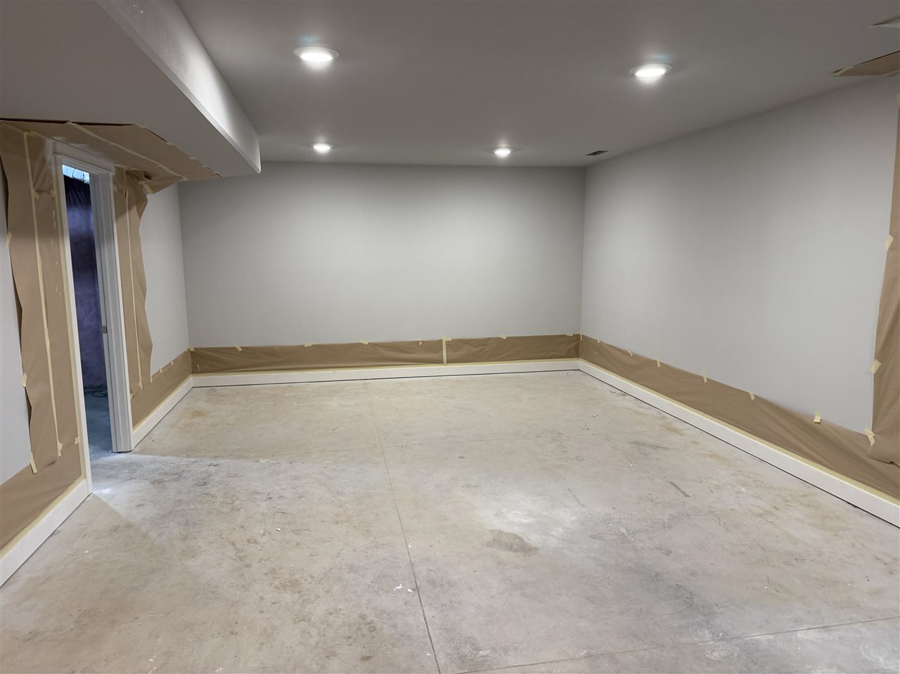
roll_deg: +0.9
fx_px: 624
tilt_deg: -5.6
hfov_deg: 71.6
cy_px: 337
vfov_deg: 56.8
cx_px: 450
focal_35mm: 24
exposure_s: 1/60
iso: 160
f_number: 1.78
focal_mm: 6.76
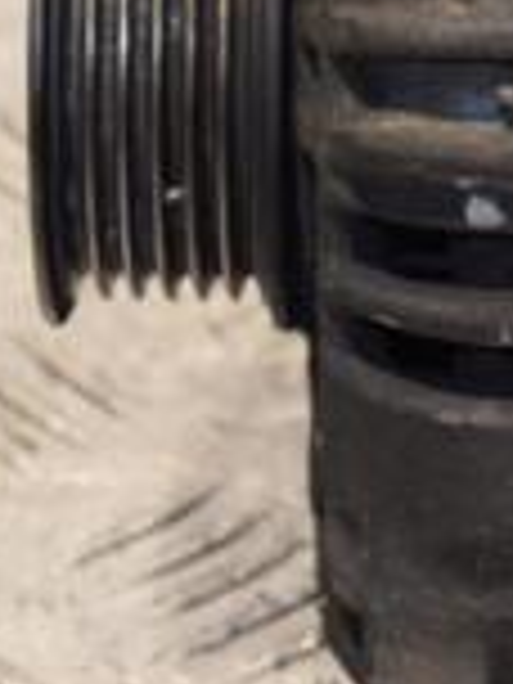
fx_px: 10137
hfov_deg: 2.9
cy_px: 198
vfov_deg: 3.9
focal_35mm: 513
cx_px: 855
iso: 800
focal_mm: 90
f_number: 5.6
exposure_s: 1/80
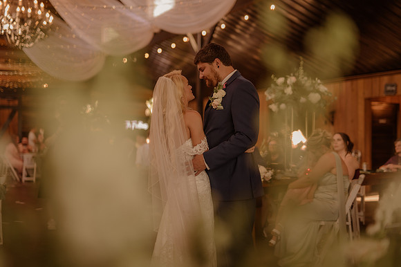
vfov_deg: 27.0
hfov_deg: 39.6
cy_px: 134
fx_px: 557
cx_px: 200
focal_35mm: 50
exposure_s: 1/200
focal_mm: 50
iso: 200
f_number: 2
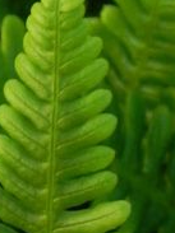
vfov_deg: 1.6
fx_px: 8577
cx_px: 59
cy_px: 404
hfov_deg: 1.2
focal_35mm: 1271
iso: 160
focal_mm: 51.8
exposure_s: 1/20
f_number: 5
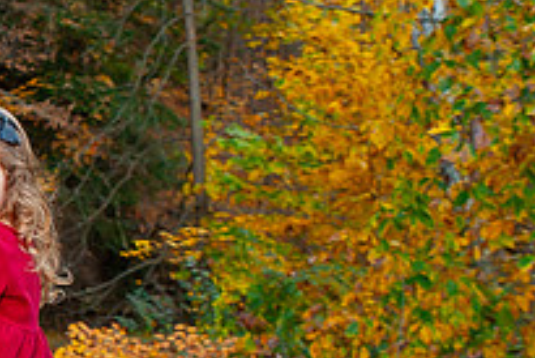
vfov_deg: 10.9
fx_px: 1874
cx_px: -239
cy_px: 191
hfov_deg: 15.2
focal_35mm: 126
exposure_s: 1/160
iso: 500
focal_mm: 35
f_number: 5.6
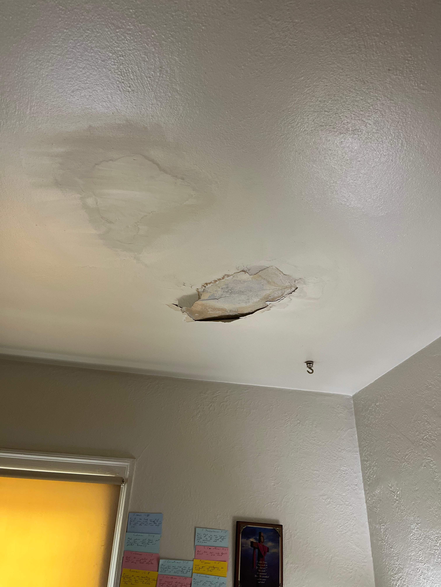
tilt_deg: +30.6
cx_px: 220
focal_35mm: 26
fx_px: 442
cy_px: 294
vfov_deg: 67.3
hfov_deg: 53.1
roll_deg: -2.4
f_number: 1.6
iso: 160
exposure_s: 1/60
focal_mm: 5.1
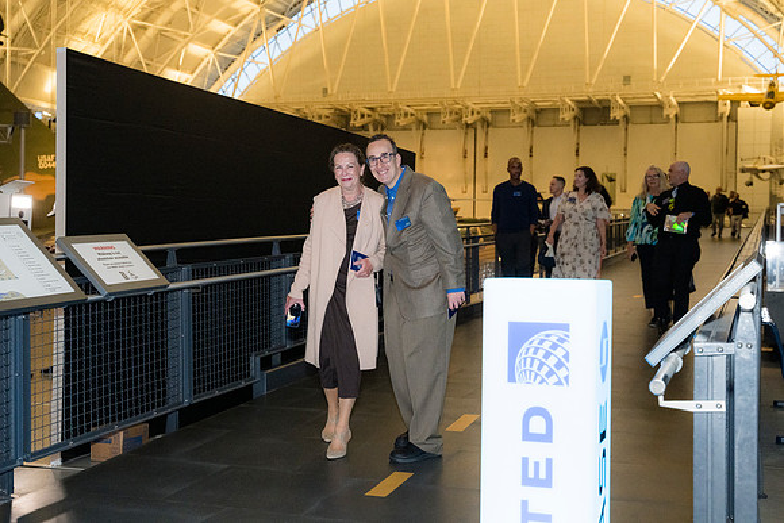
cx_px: 392
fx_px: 1002
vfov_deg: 29.3
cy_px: 262
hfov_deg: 42.7
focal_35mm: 46
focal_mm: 46
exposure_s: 1/125
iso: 3200
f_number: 4
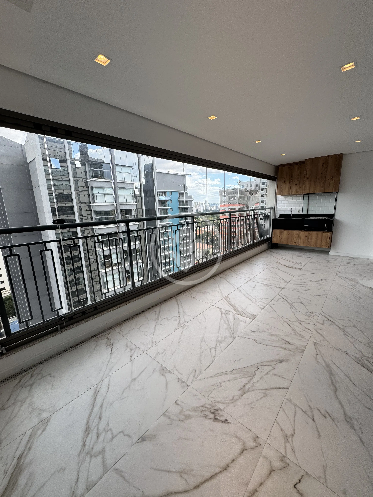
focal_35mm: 14
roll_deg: +2.1
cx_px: 186
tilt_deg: -12.2
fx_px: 201
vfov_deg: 102.1
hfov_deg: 85.7
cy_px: 248
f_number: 2.2
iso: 40
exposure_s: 1/421
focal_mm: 2.22
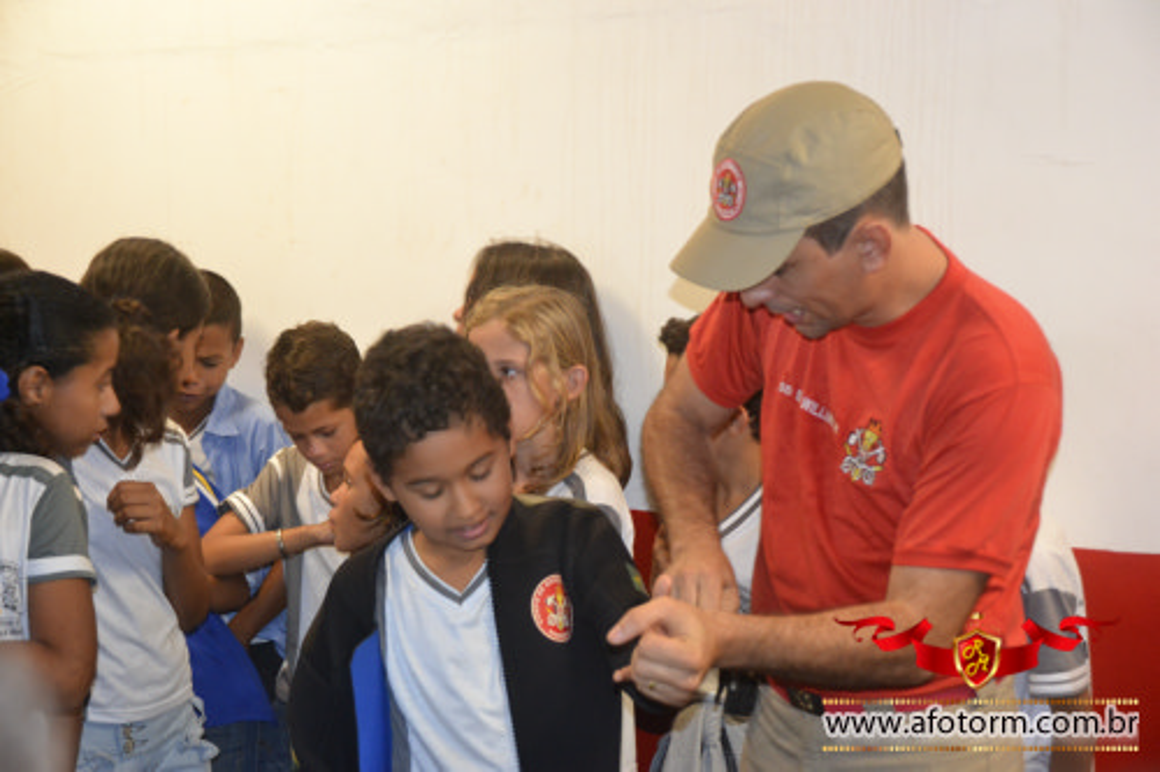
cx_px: 580
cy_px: 386
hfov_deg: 28.1
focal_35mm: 72
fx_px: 2319
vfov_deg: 18.9
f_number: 4.8
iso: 2000
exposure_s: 1/60
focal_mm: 48
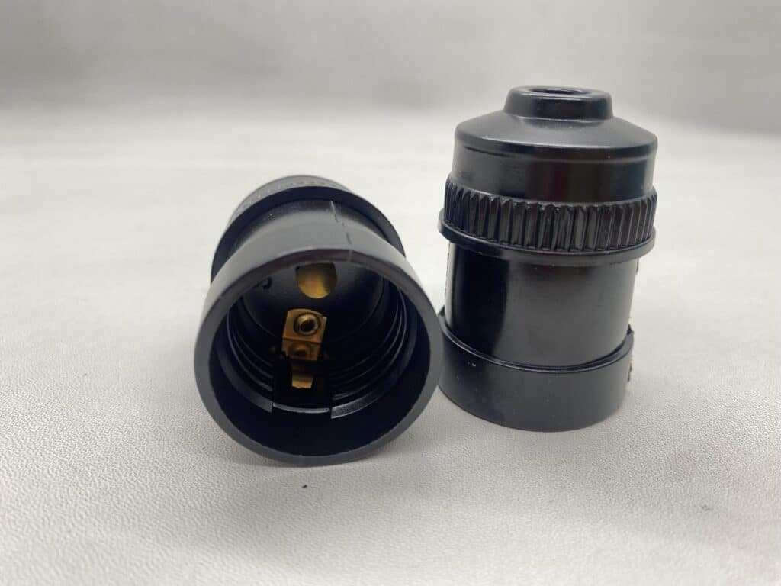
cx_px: 390
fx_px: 587
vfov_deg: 53.1
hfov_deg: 67.3
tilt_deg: -23.0
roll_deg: -0.2
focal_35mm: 26
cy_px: 293
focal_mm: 4.25
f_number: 1.8
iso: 50
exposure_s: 1/100
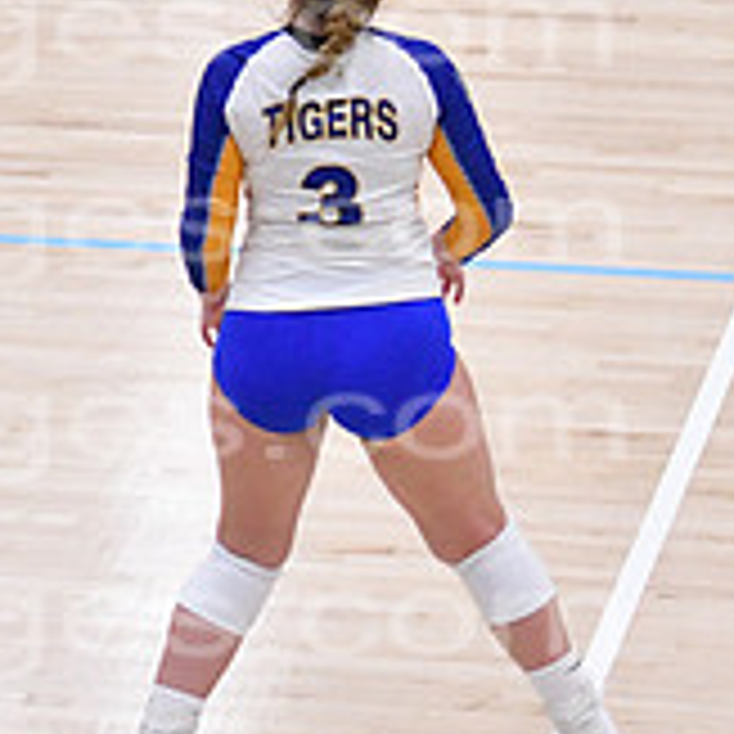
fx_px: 8145
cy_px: -65
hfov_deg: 5.1
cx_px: -396
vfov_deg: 5.1
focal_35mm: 340
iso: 6400
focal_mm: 75
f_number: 3.2
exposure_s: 1/1000
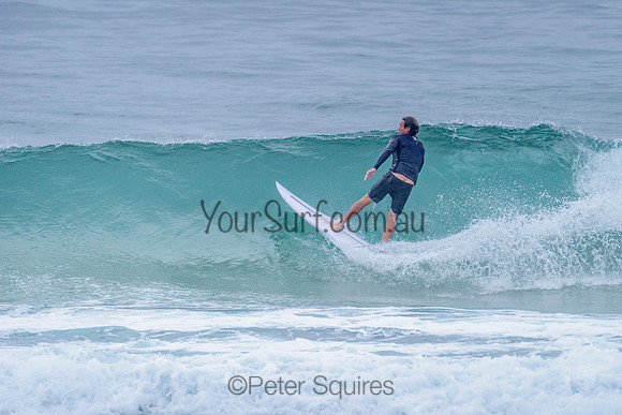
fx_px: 10591
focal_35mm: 613
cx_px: 380
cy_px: 203
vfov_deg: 2.2
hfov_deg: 3.4
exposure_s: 1/2000
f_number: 5.6
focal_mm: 500
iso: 2000
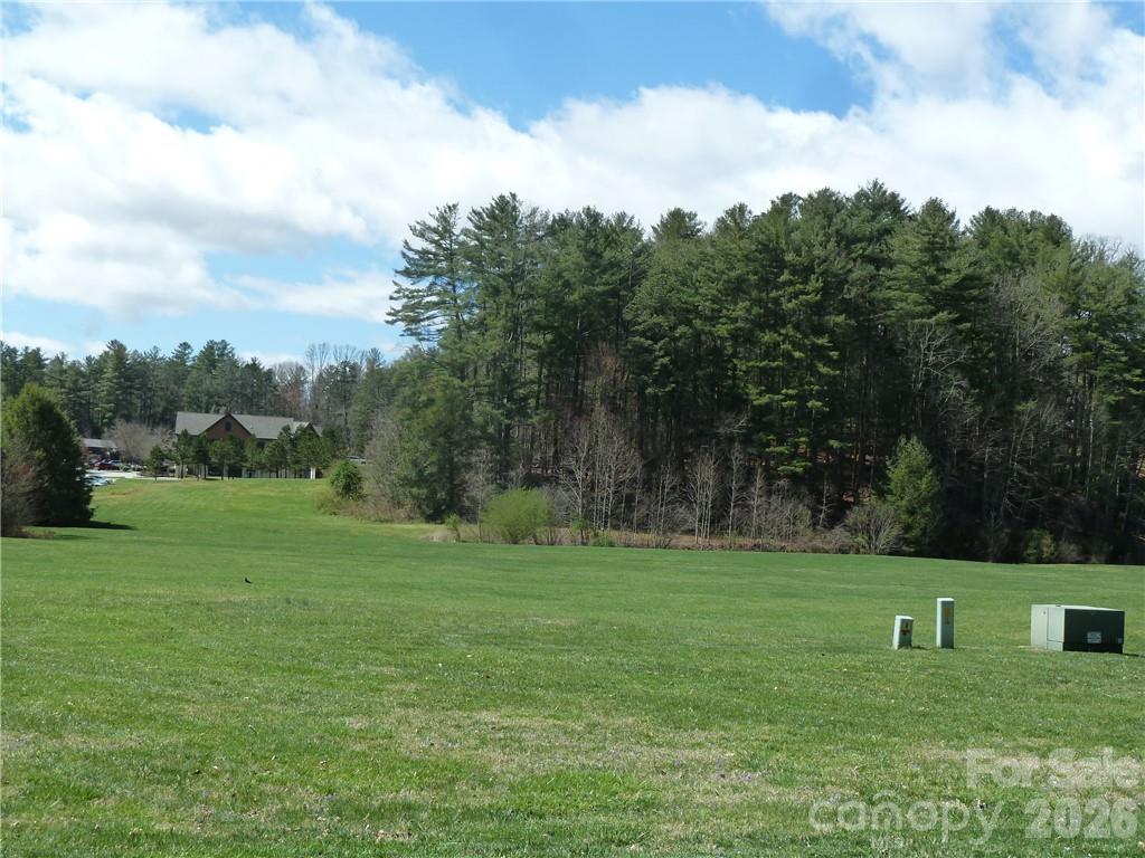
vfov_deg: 28.0
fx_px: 1720
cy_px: 429
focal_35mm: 52
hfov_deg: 36.8
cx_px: 572
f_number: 3.8
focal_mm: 8.5
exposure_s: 1/500
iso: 125
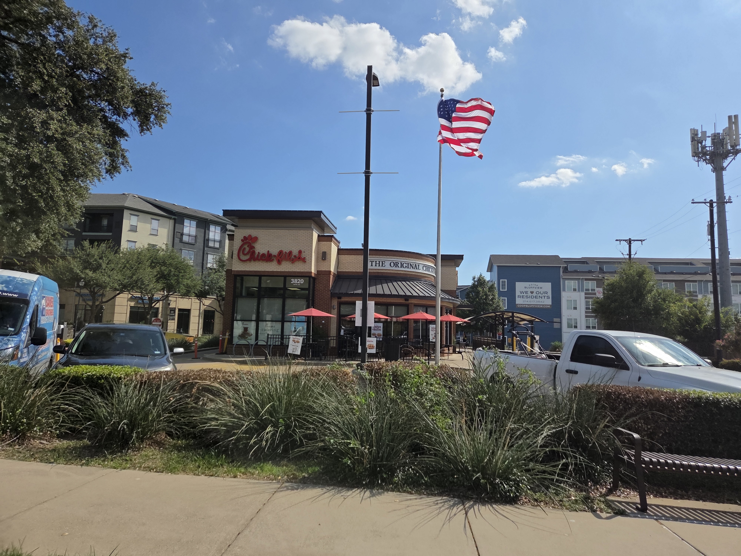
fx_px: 492
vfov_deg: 58.9
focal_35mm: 23
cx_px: 370
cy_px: 278
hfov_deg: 73.9
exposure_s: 1/6618
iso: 80
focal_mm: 5.4
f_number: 1.8
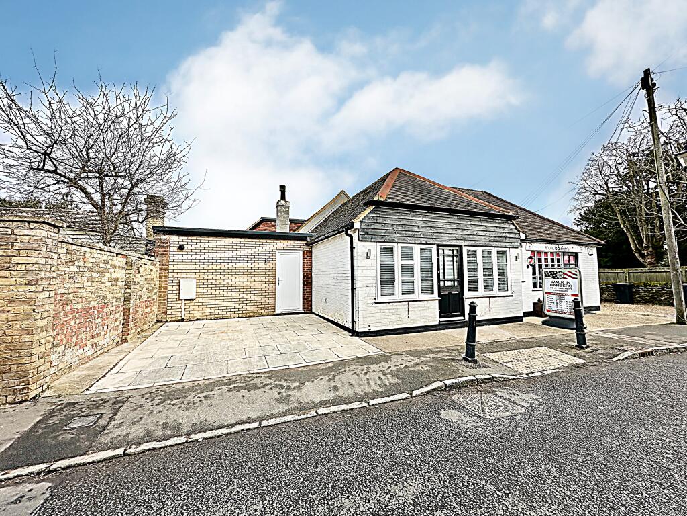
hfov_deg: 102.1
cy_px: 258
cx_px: 344
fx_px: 278
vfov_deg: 85.7
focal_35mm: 14
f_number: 2.2
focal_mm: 2.22
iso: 50
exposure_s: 1/903
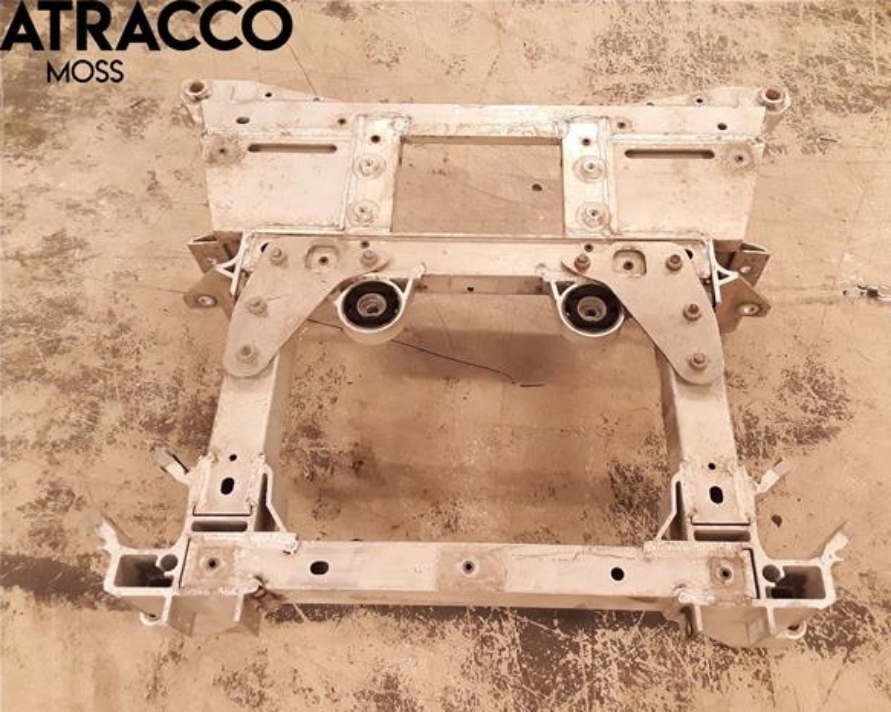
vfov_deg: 48.5
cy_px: 365
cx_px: 488
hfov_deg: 58.7
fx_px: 791
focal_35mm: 30
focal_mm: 2.91
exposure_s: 1/50
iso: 200
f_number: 1.9
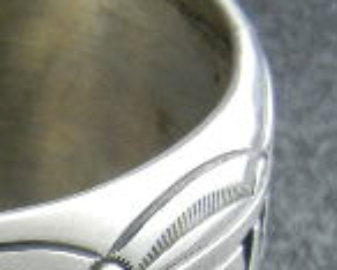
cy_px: 420
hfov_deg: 9.6
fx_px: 1926
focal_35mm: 193
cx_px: -203
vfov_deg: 7.8
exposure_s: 1/19.7
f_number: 3.8
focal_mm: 8.1
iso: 400
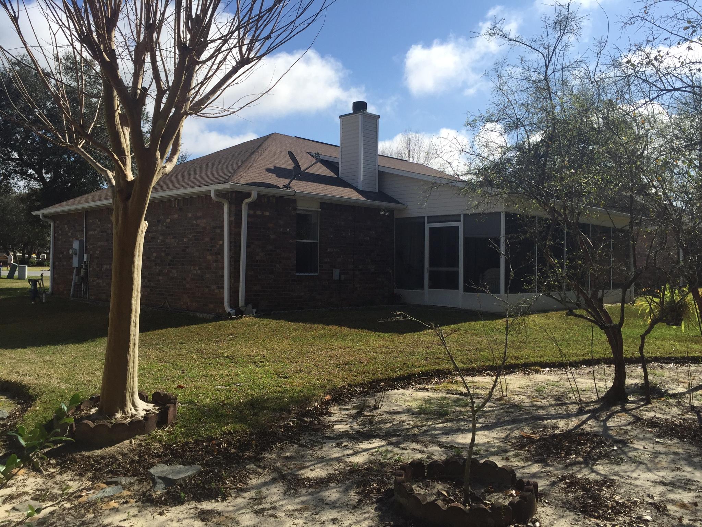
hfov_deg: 61.7
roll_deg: -1.7
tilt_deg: +1.1
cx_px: 351
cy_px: 264
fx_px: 588
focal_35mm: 29
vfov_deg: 48.2
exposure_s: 1/2475
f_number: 2.2
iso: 32
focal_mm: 4.15
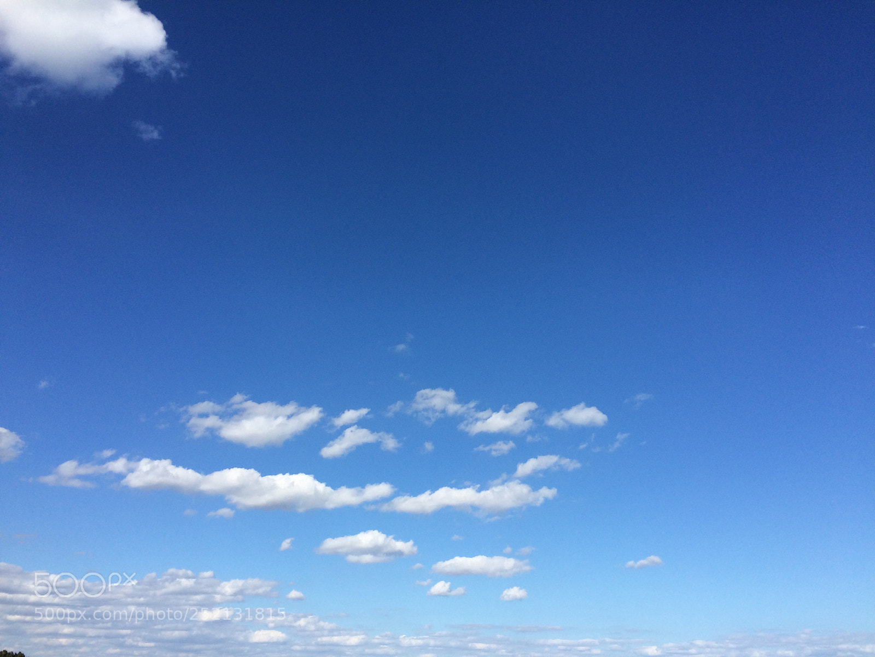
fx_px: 733
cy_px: 328
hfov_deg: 61.7
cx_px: 438
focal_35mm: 29
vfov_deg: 48.2
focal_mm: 4.15
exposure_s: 1/2740
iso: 32
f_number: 2.2
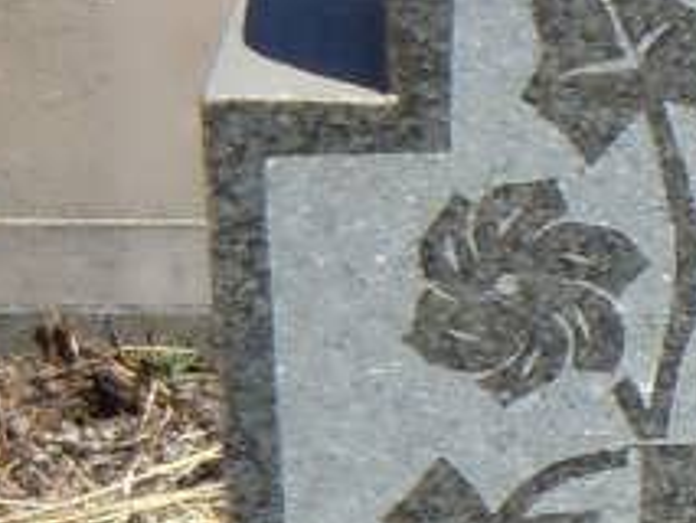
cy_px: 677
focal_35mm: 574
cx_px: 1814
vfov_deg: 2.6
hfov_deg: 3.4
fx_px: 11548
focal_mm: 18.3
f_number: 4.5
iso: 200
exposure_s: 1/800
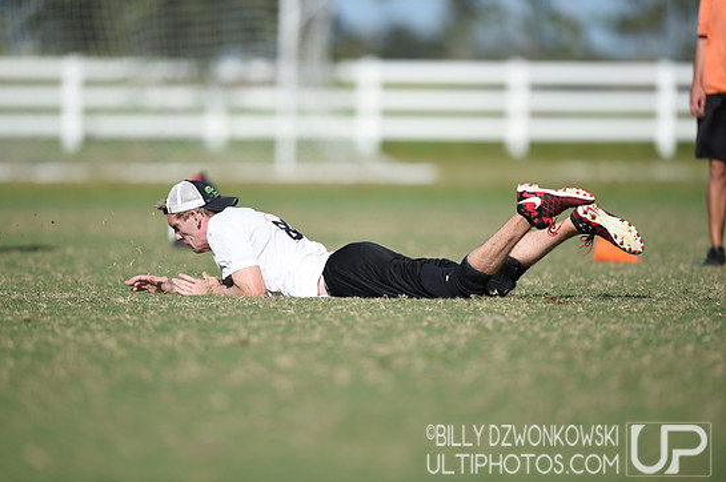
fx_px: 8581
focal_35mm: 426
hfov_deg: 4.8
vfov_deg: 3.2
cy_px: 233
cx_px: 341
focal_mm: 400
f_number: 2.8
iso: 100
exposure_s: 1/2500
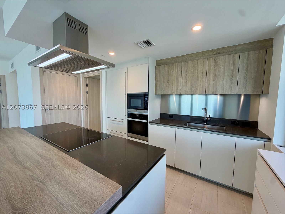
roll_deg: -0.7
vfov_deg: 85.7
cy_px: 107
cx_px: 142
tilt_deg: -4.2
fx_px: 115
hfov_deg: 102.1
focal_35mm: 14
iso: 100
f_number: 2.2
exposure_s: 1/120
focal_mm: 2.22
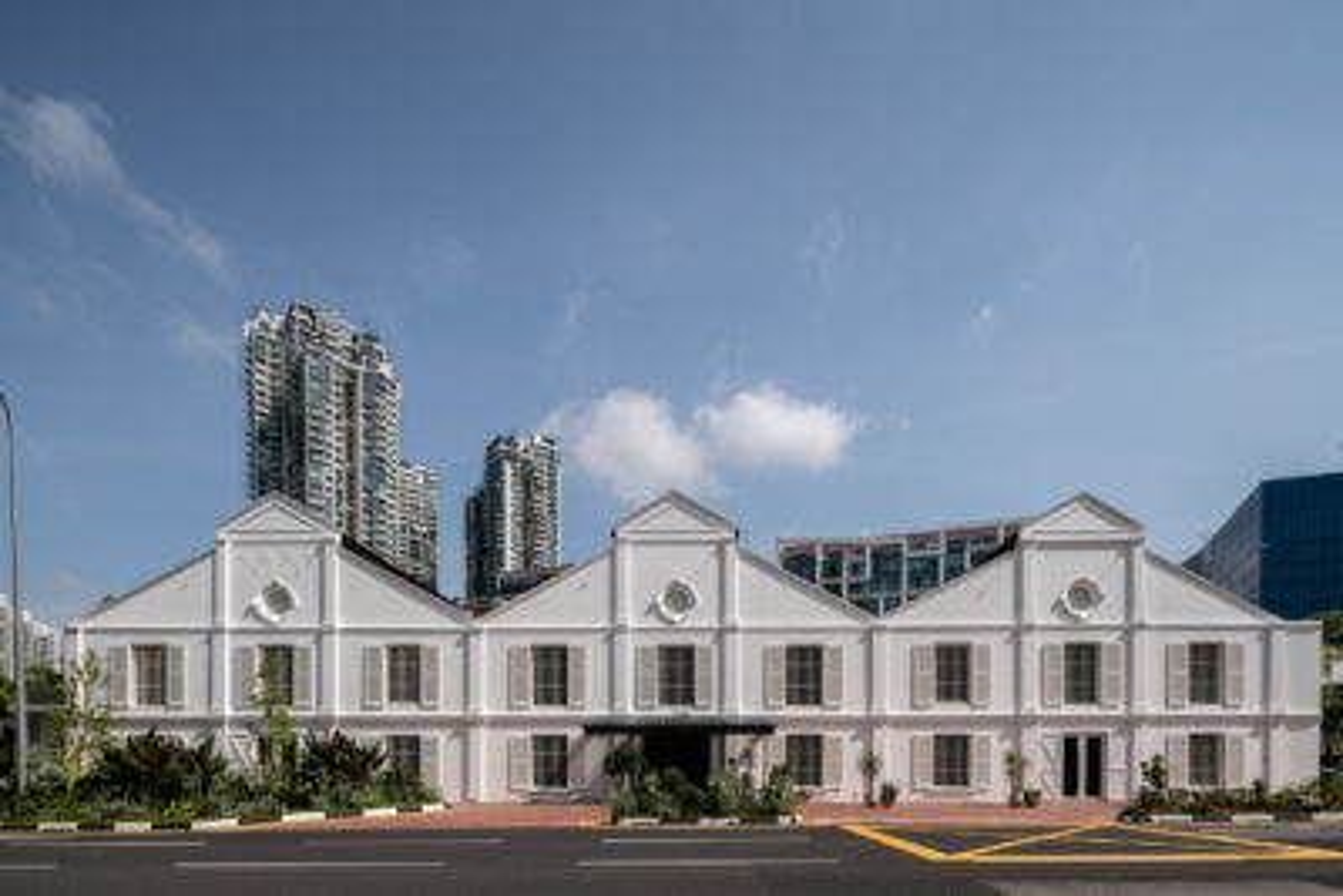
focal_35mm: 17
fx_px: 634
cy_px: 448
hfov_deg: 93.3
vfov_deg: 70.5
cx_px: 672
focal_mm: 17
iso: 200
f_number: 11
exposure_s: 1/400
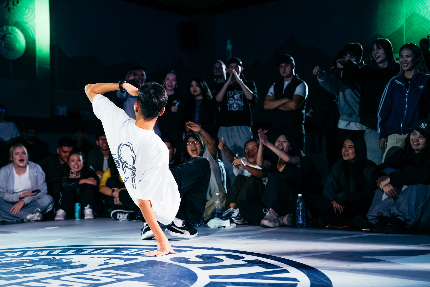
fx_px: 694
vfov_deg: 23.4
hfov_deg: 34.4
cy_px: 144
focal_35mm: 58
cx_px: 215
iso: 3200
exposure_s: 1/800
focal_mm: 54
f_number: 2.8
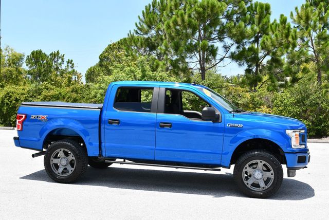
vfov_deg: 30.6
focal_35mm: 44
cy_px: 110
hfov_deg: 44.5
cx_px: 164
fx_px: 402
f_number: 8
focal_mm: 22
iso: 160
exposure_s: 1/250
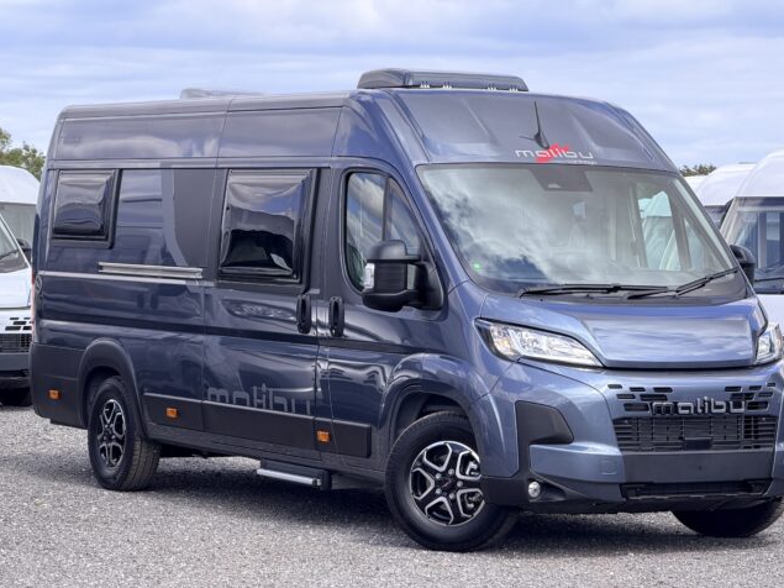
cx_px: 430
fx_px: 2853
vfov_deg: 11.8
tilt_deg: -1.1
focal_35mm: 126
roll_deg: +0.2
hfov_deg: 15.6
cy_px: 311
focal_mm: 16.89
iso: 50
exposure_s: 1/347
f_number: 2.8
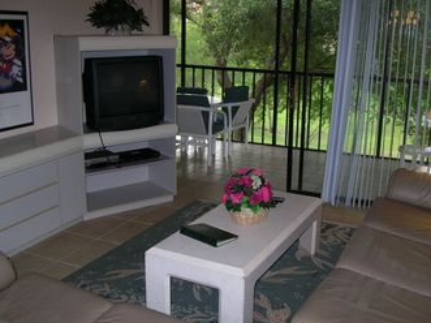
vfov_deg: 35.9
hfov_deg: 46.8
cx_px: 228
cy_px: 158
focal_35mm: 40
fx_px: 498
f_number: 2.7
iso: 50
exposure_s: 1/60.1
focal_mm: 6
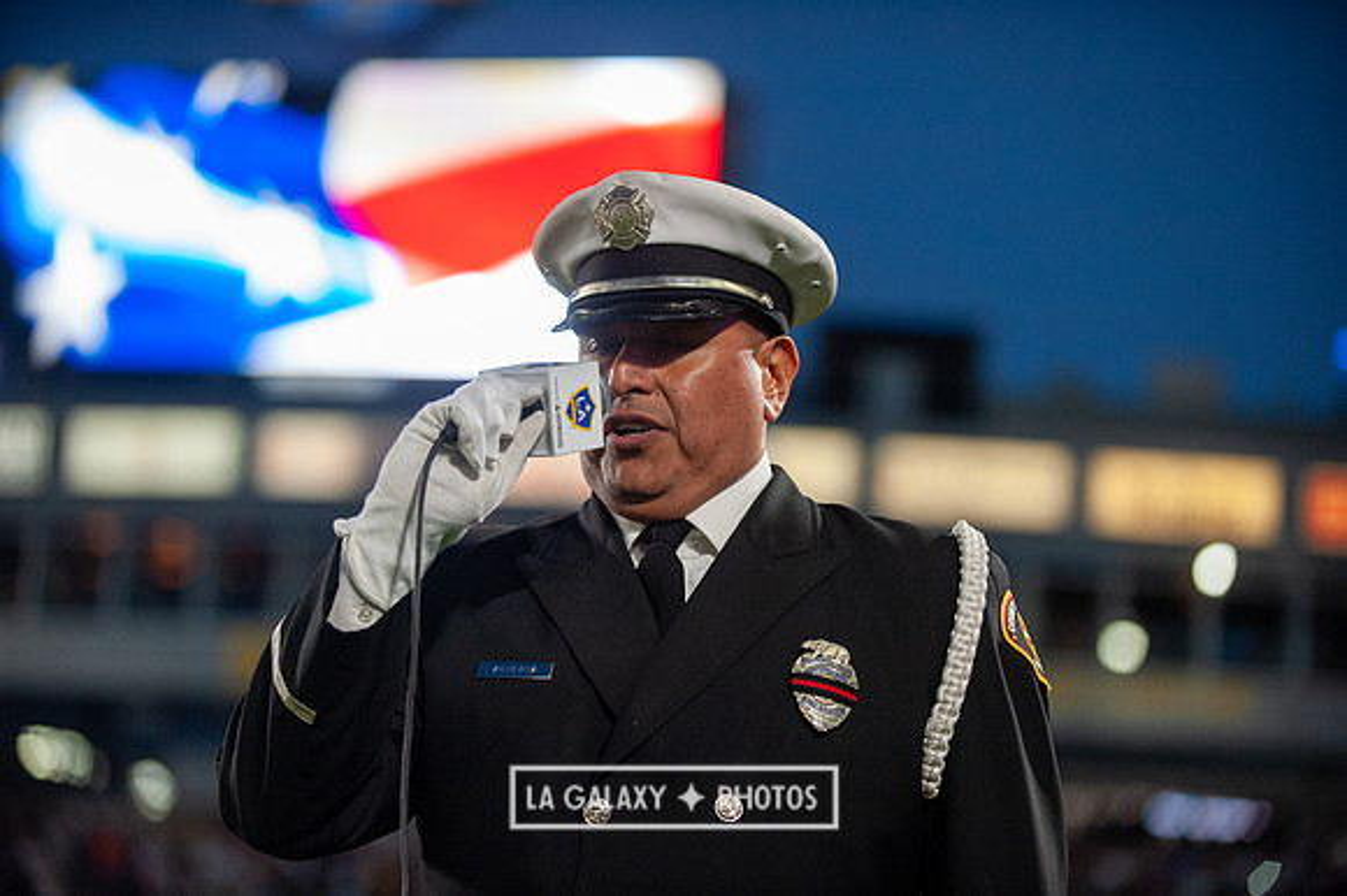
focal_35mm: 110
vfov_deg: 12.4
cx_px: 674
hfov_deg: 18.6
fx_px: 4113
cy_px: 448
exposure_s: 1/1000
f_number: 2.8
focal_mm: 110
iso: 1600
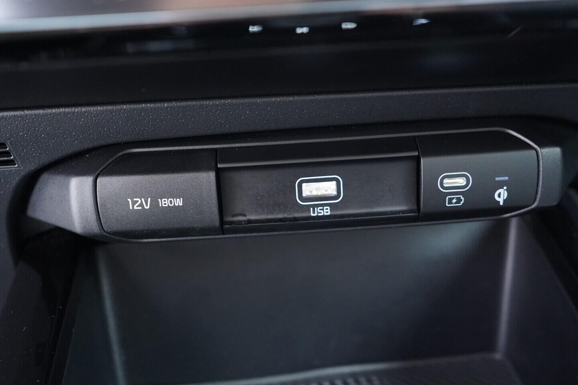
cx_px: 289
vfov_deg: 36.9
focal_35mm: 36
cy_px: 192
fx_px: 578
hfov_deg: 53.1
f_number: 2.8
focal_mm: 24
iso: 4000
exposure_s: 1/40
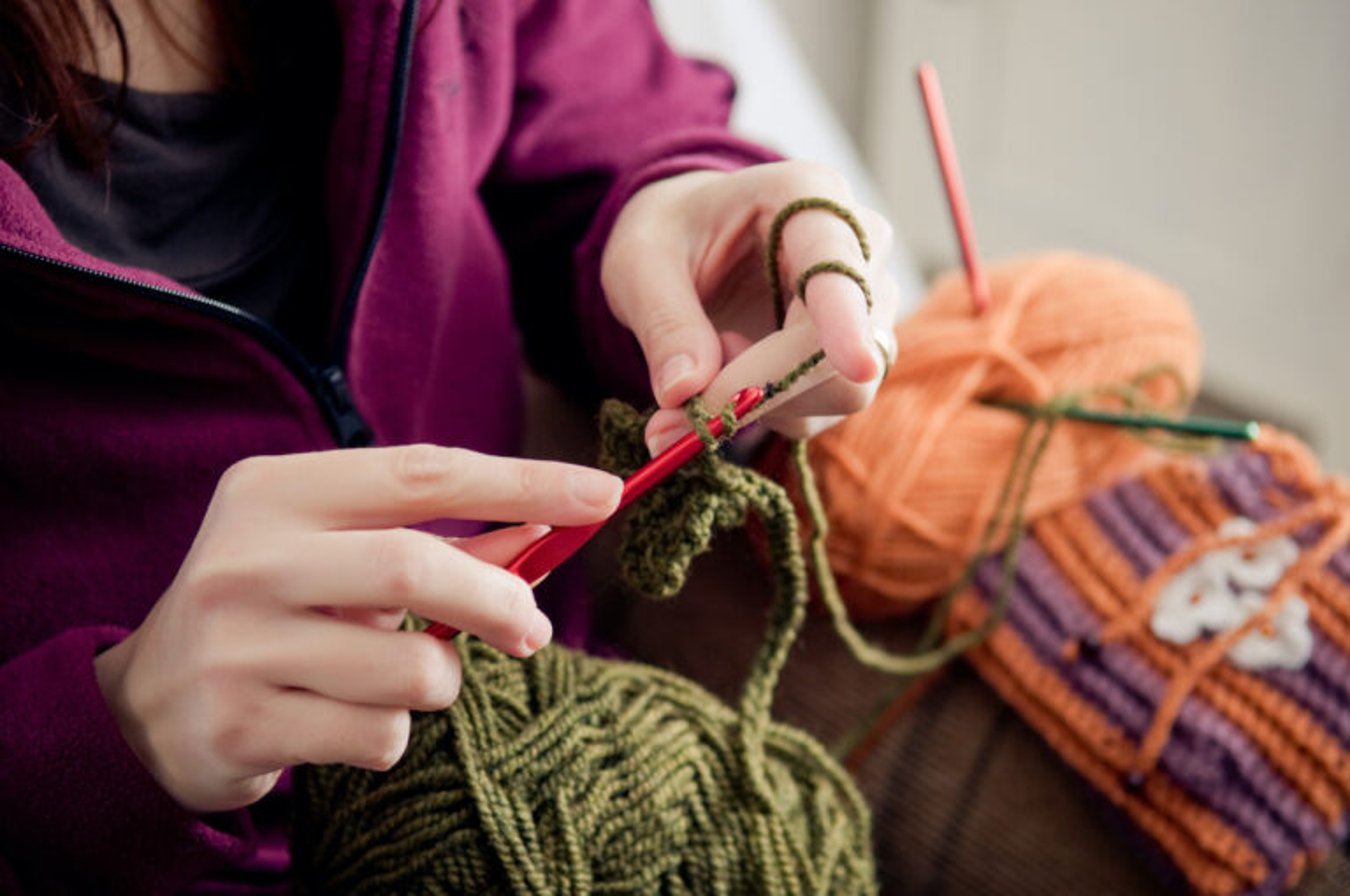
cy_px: 448
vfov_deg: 16.5
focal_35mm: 82
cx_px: 675
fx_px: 3090
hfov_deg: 24.6
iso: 200
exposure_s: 1/200
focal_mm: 55
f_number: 3.5
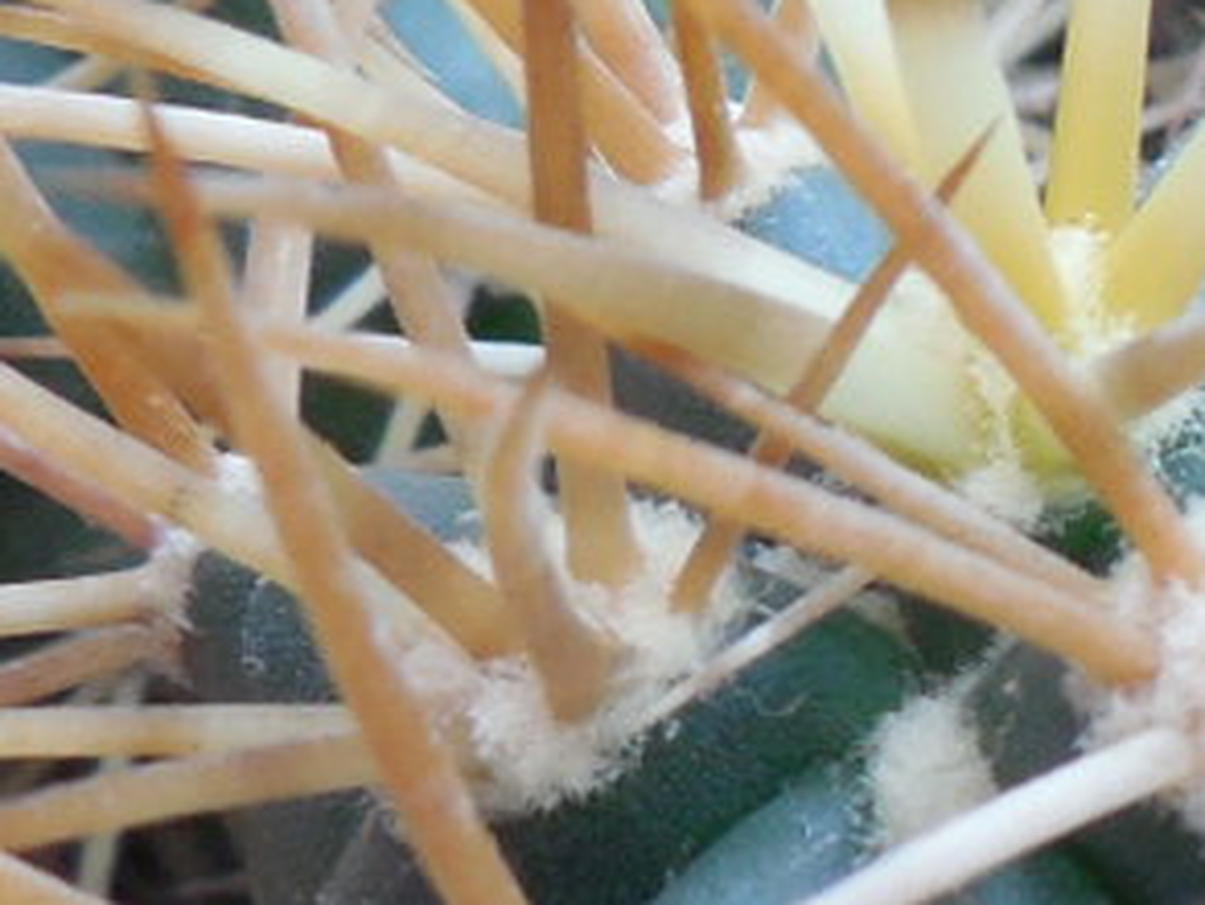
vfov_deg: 8.7
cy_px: 876
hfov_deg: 10.8
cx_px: 2336
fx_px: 5885
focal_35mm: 169
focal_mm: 5.6
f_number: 3.6
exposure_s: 1/30
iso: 220
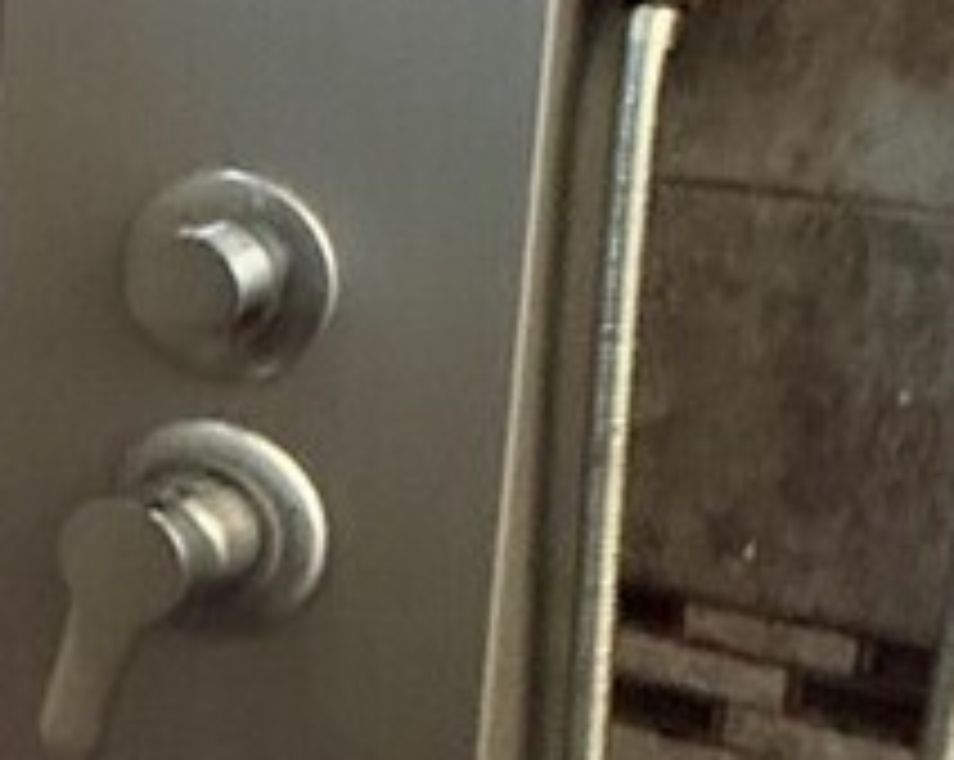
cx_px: -1206
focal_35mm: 93
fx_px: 2622
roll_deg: +2.4
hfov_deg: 14.8
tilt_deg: -12.0
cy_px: 220
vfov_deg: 16.4
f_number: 2.2
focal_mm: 2.22
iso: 1250
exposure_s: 1/60
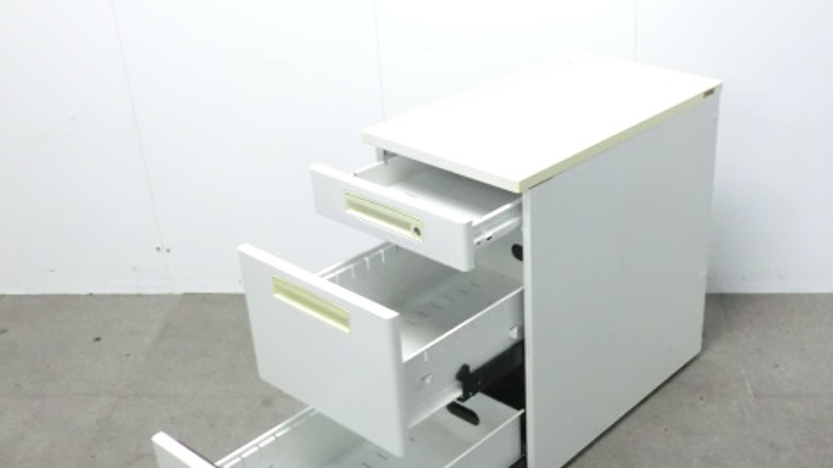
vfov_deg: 25.4
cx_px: 551
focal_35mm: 47
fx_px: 1038
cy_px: 251
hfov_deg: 43.2
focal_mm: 5.8
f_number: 3.5
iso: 800
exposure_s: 1/40
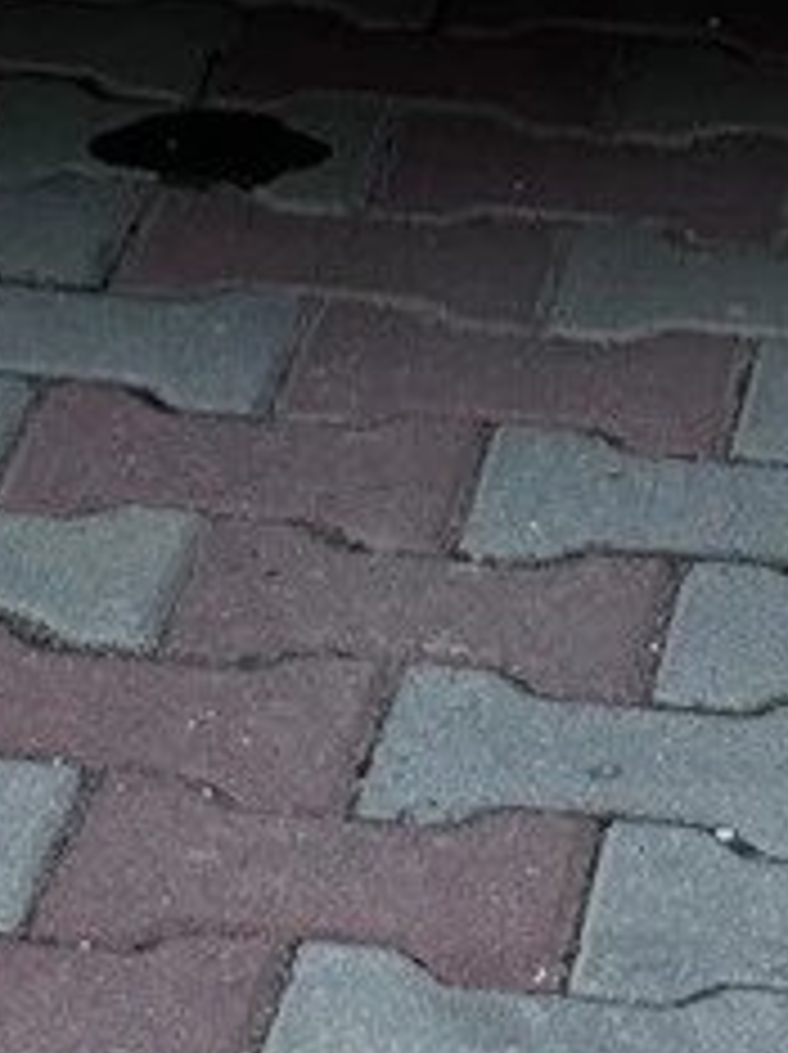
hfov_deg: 5.4
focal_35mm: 274
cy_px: -1629
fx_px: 8332
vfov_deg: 6.8
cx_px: -266
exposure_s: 1/281
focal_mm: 6.76
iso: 64
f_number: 1.78
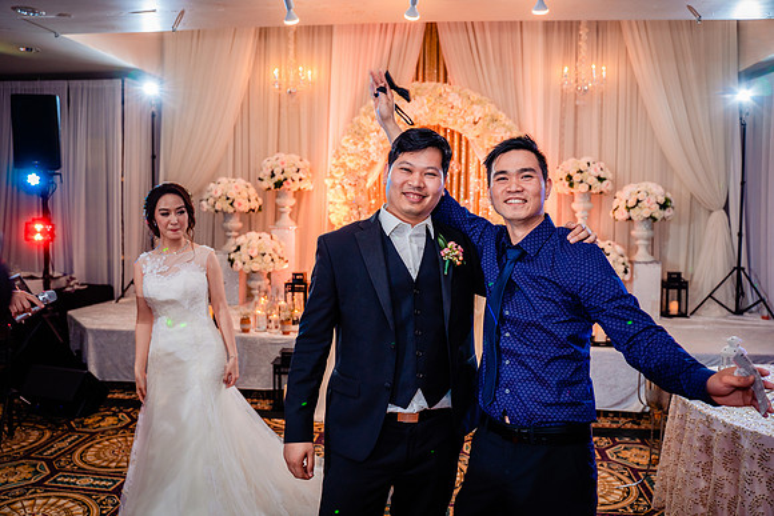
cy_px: 258
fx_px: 602
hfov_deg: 65.5
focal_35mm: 28
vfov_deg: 46.4
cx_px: 387
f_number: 3.5
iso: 1000
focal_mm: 28
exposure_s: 1/160
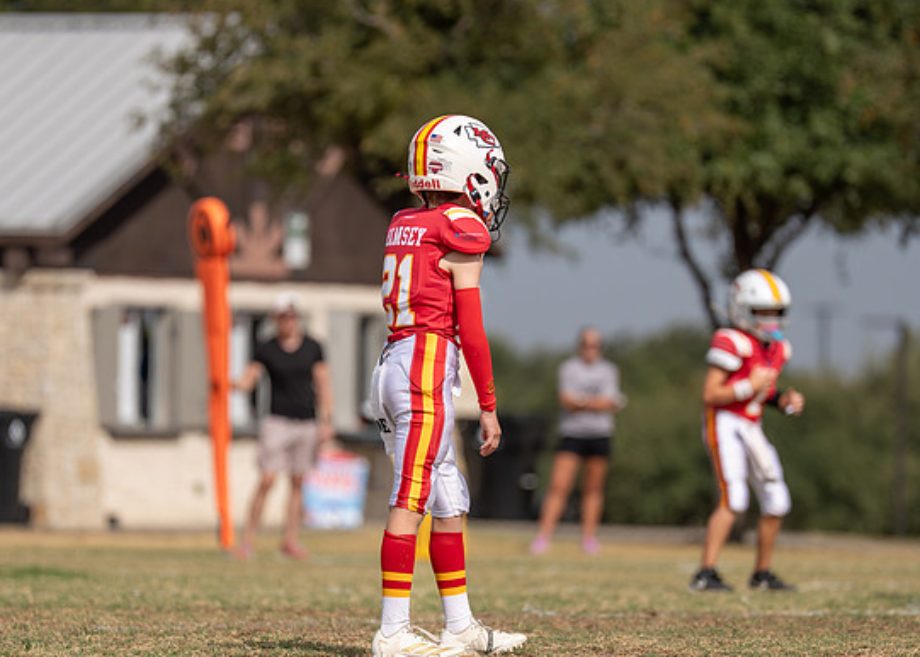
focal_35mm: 355
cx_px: 433
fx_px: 9272
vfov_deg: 4.1
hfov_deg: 5.7
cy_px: 396
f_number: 2.8
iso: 160
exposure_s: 1/6400
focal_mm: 200
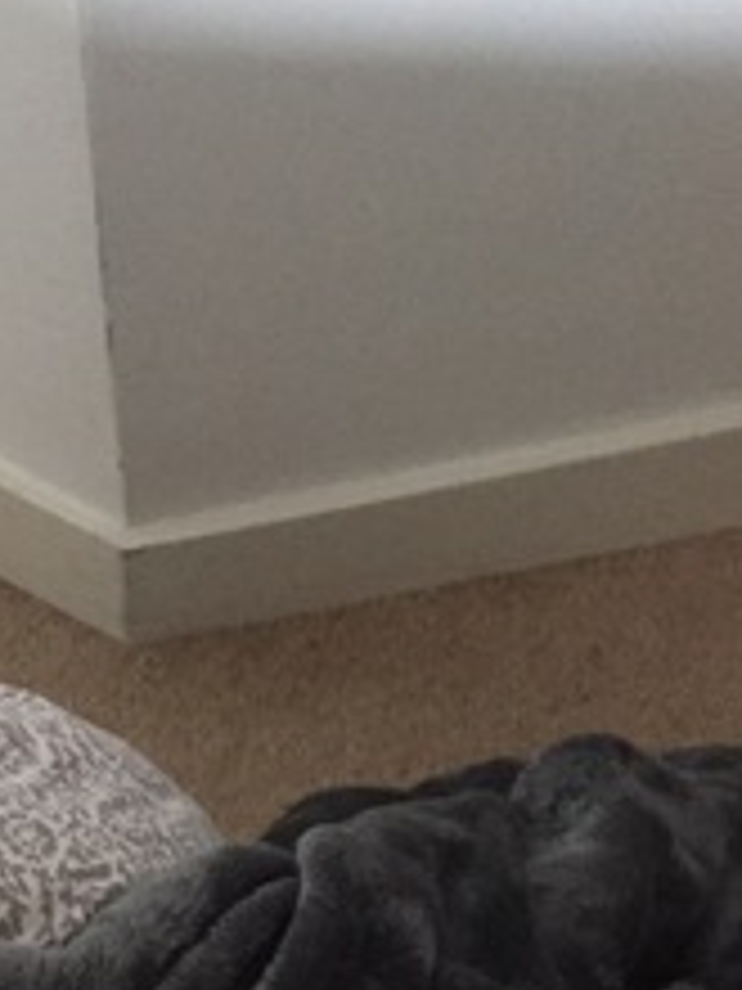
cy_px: 1287
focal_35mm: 79
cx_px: -153
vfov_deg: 22.2
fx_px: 2258
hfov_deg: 17.7
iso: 250
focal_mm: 4.15
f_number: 2.2
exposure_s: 1/17
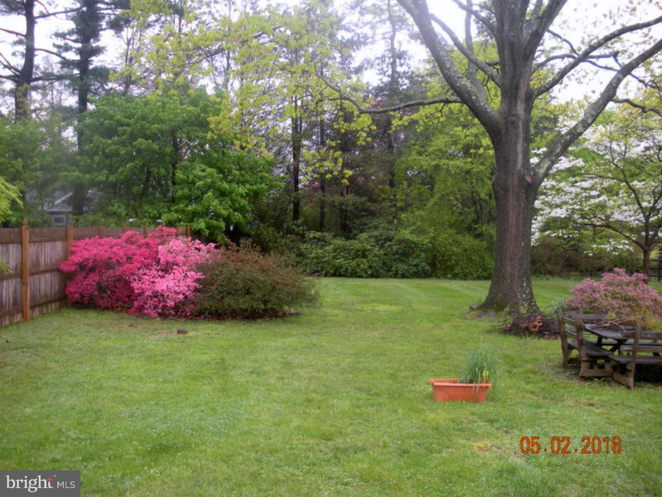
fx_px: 688
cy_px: 248
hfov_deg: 51.4
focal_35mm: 36
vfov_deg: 39.7
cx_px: 331
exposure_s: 1/59.6
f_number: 3.5
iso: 69
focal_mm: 6.3
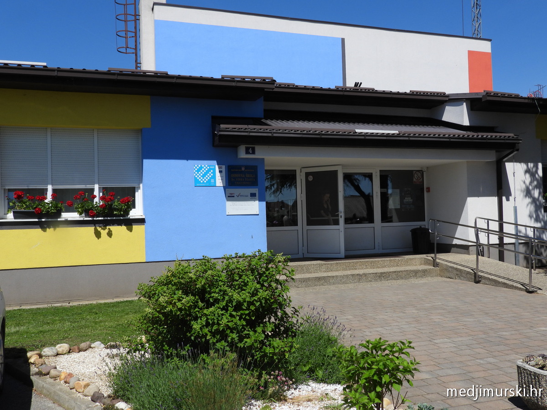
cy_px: 205
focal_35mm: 32
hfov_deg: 56.8
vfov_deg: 44.2
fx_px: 506
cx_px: 274
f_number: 3.5
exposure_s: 1/1600
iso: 100
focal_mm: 5.8
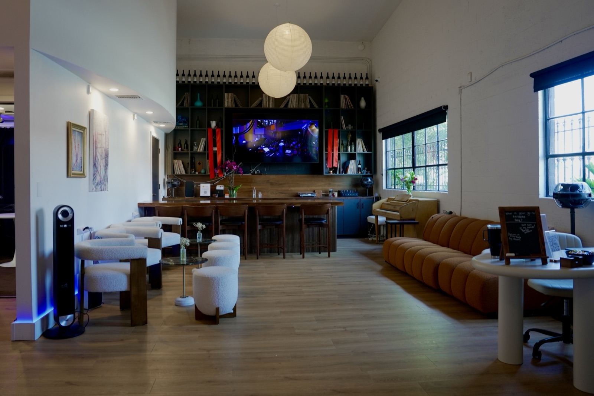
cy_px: 198
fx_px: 396
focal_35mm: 24
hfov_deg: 73.7
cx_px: 297
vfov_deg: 53.2
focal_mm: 24
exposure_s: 1/125
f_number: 2.8
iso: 800
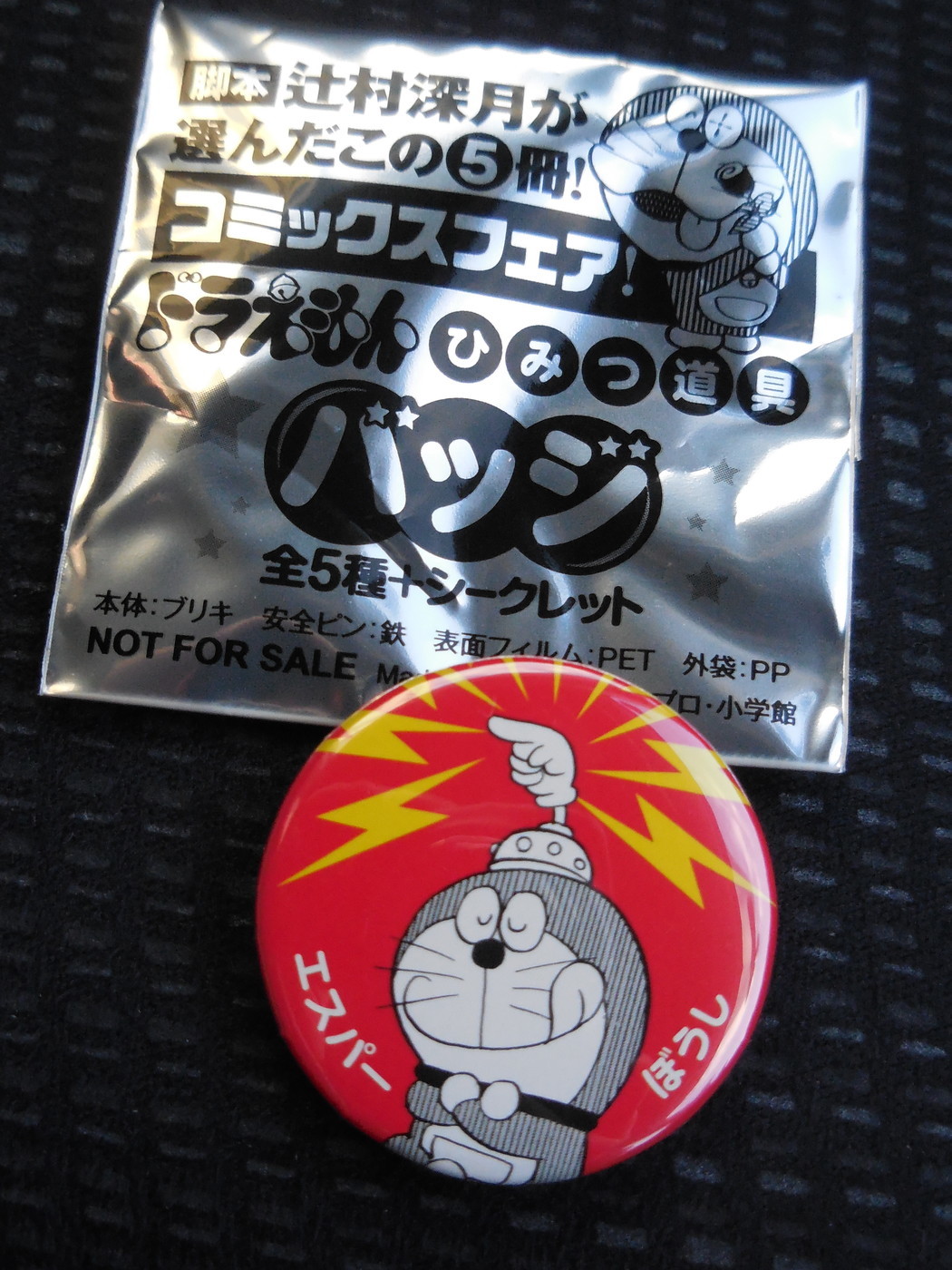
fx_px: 1907
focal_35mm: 52
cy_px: 635
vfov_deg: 36.8
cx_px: 476
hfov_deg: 28.0
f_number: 4.3
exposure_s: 1/250
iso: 720
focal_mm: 9.4
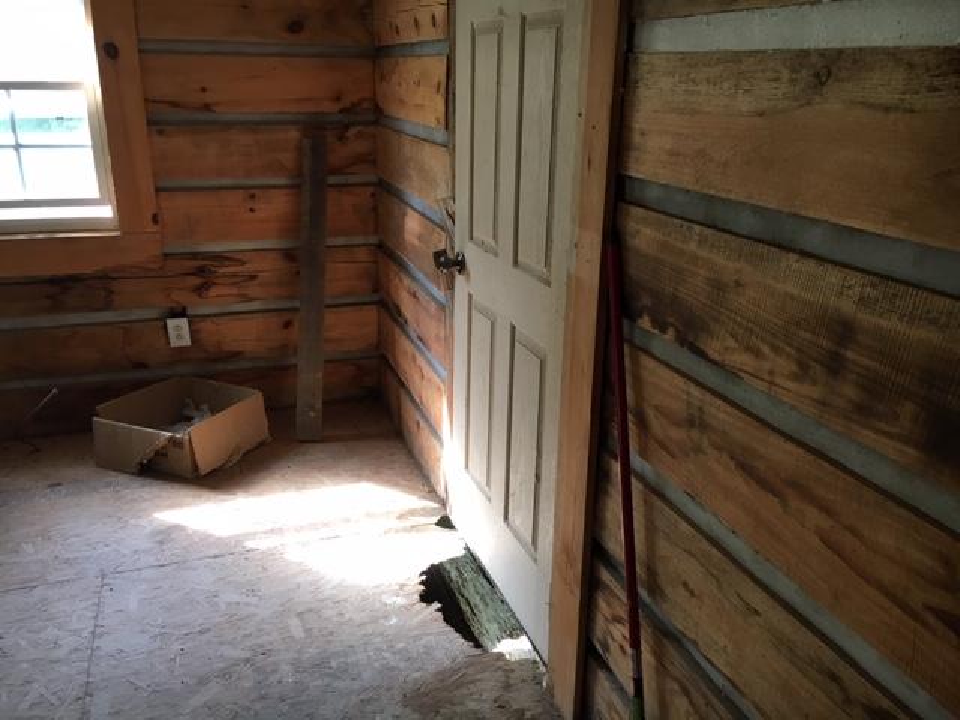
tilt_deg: -18.4
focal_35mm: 29
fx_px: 804
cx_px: 480
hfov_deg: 61.7
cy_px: 360
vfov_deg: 48.2
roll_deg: -0.2
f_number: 2.2
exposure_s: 1/30
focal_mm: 4.15
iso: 32
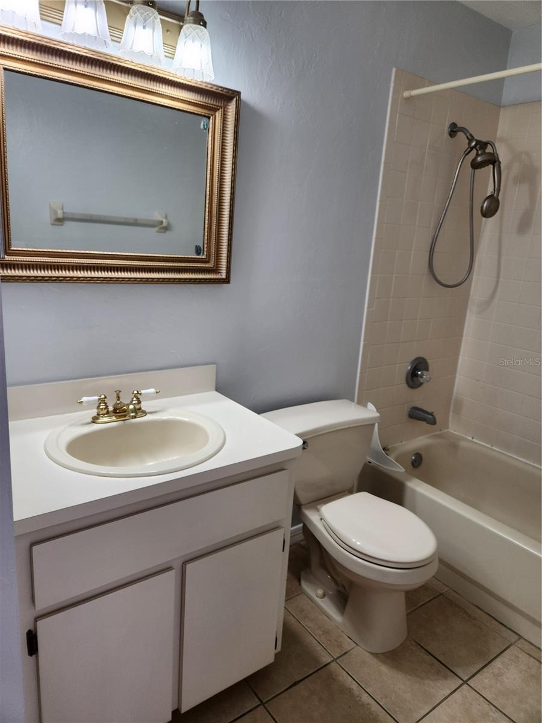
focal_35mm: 23
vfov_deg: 73.9
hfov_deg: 58.9
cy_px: 362
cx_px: 271
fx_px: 480
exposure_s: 1/120
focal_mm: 5.4
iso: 80
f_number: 1.8
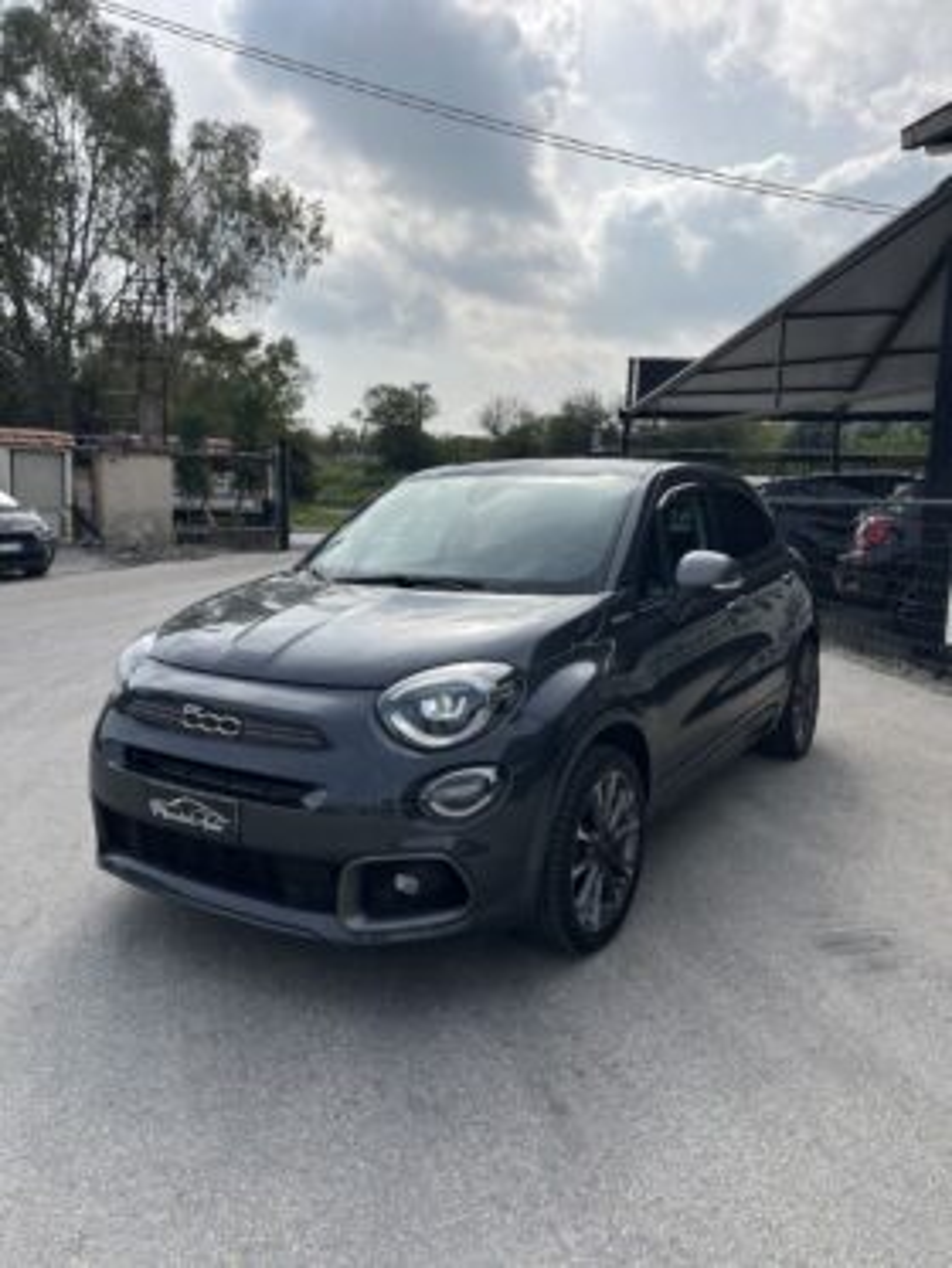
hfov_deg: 53.1
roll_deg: -0.4
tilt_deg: -7.4
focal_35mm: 26
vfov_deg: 67.3
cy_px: 634
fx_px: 953
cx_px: 476
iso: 50
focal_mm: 5.1
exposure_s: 1/5848
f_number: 1.6
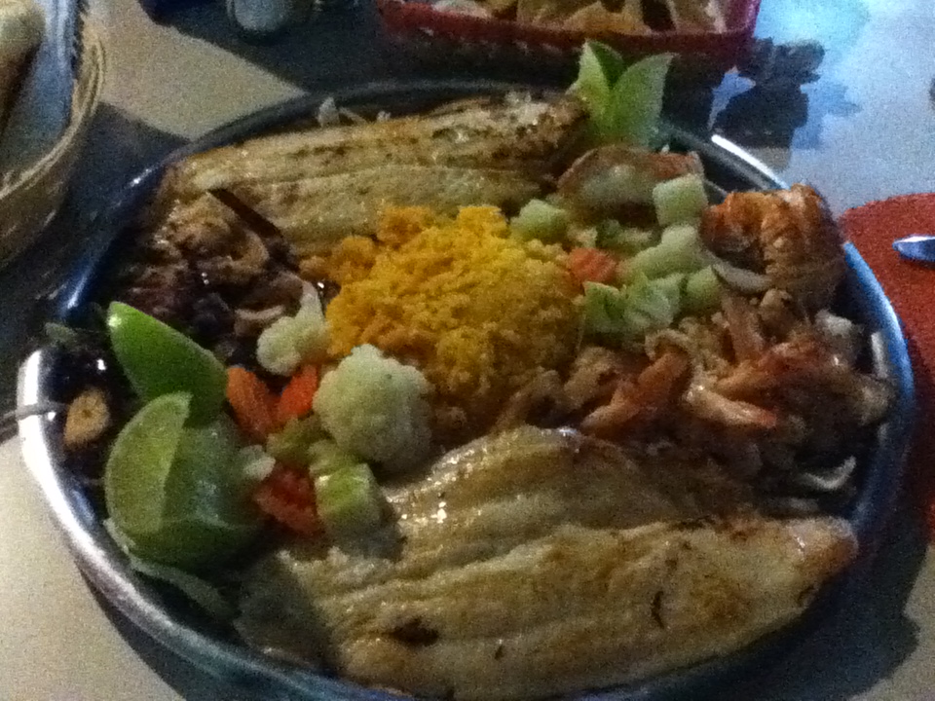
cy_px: 350
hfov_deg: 56.8
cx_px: 468
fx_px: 864
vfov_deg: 44.2
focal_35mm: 32
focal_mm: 3.85
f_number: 2.4
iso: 1250
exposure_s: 1/15
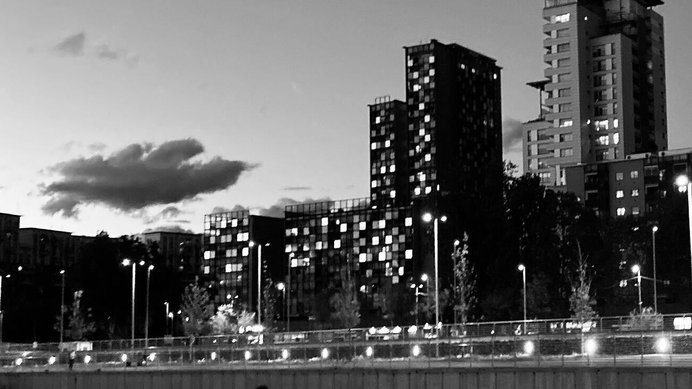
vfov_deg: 21.4
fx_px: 1027
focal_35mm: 56
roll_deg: +2.0
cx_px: 598
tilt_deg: +6.0
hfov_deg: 35.4
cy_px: 228
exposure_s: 1/30
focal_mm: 3.99
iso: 640
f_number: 1.8
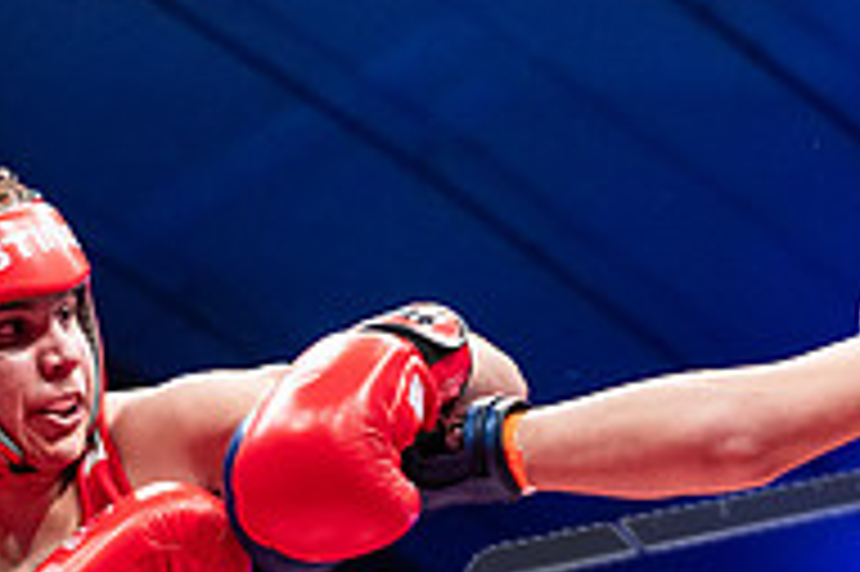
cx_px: 473
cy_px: 624
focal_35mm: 152
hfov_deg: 13.5
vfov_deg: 8.9
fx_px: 3628
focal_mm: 50
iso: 4000
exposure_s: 1/1000
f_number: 2.8
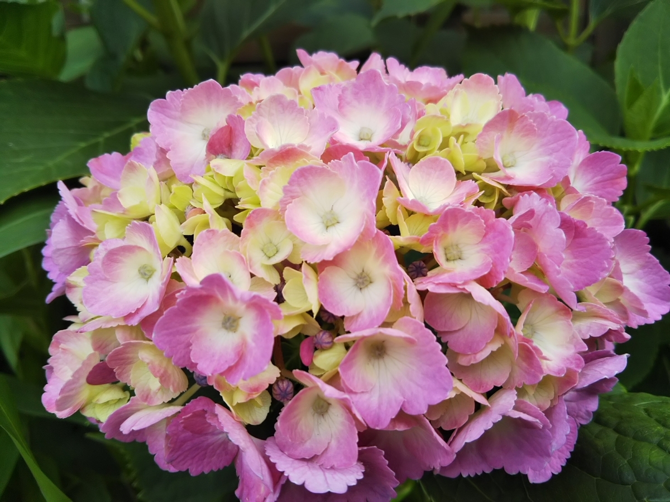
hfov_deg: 60.0
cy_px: 251
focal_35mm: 30
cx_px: 335
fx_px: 581
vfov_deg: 46.8
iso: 20
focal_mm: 4
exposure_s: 1/220
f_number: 2.2
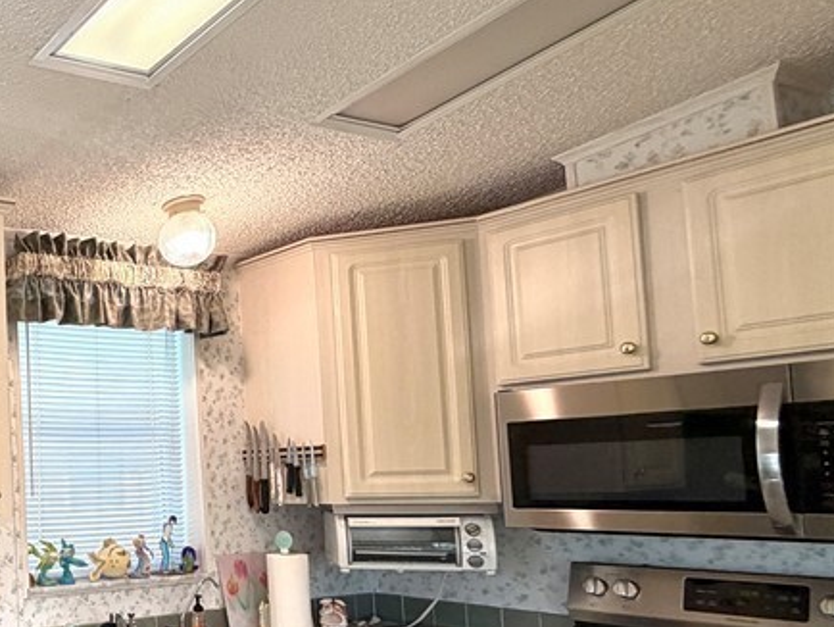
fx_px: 796
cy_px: 439
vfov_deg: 42.2
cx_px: -140
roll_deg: +2.4
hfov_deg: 40.8
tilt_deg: +2.7
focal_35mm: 33
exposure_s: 1/120
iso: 160
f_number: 2.2
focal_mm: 2.22
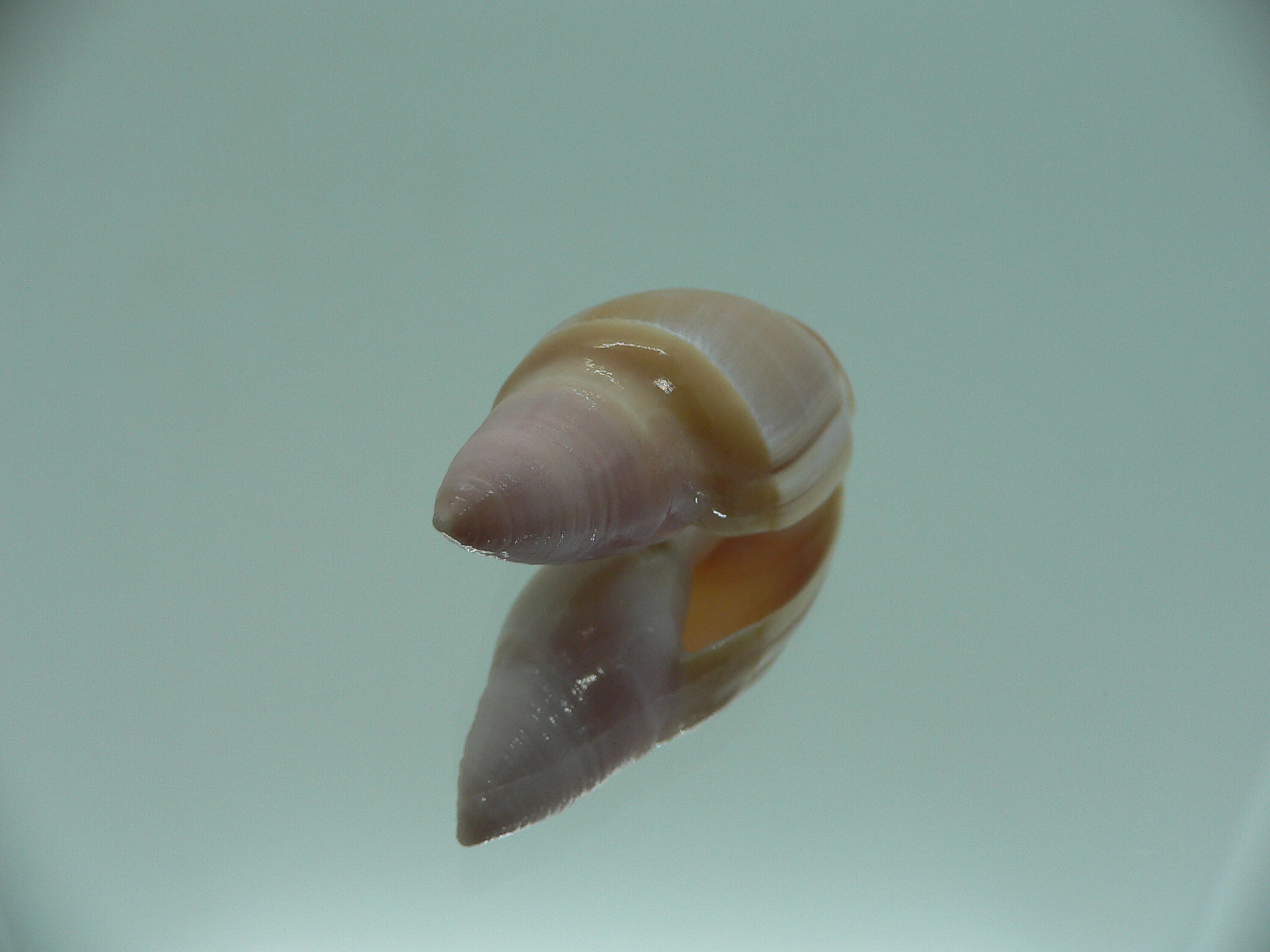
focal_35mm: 35
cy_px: 476
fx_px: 1284
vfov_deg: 40.7
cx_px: 635
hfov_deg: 52.6
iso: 80
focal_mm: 4.6
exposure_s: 1/60
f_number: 2.8
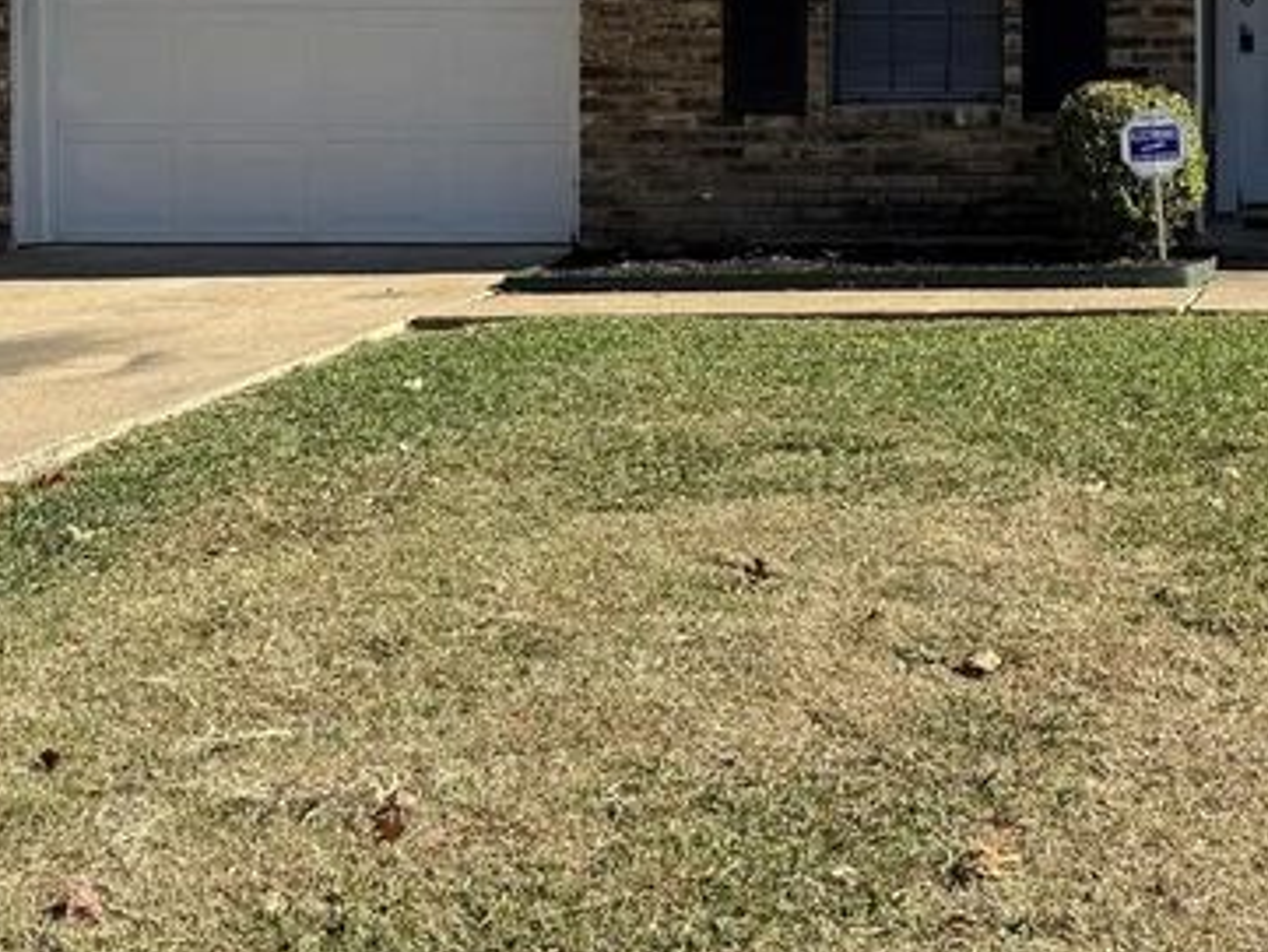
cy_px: 35
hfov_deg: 26.3
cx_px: 1394
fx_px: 2492
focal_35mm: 68
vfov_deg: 21.0
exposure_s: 1/2907
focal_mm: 6.76
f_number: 1.78
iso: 80
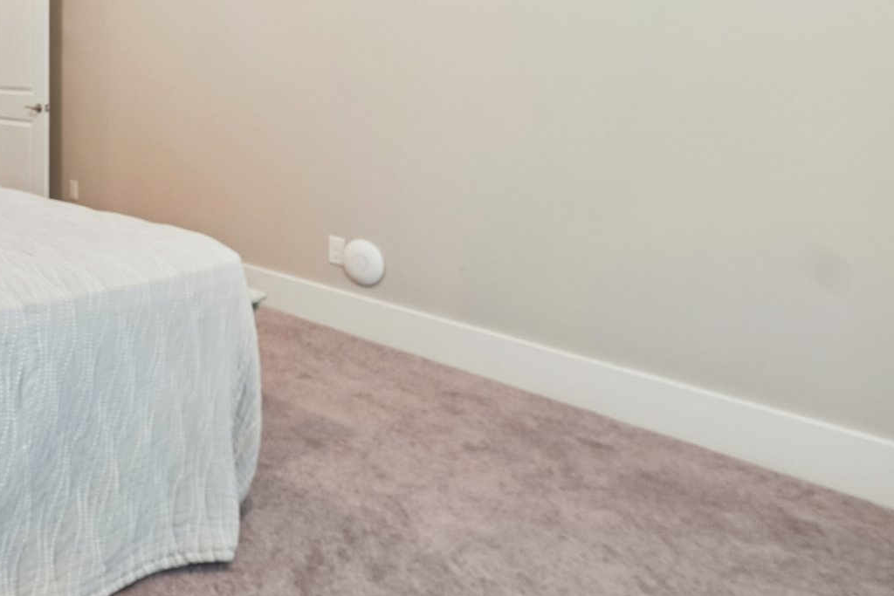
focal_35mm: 30
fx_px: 745
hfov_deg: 50.9
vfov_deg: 40.8
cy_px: 77
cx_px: 16
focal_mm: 10
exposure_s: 1/4
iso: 400
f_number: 8
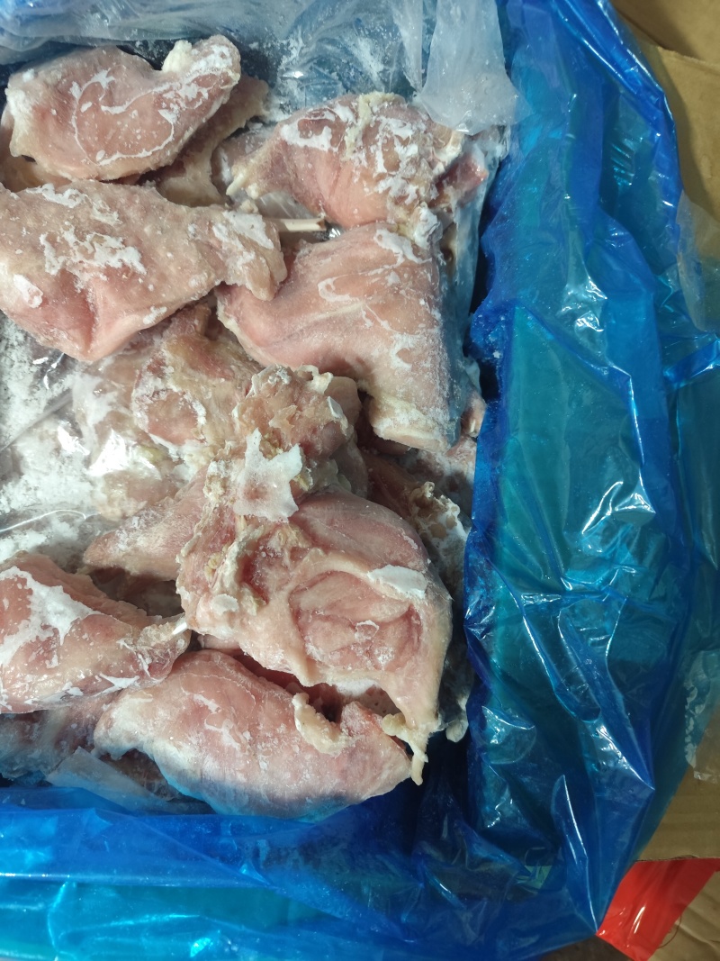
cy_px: 480
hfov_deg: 58.9
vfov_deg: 73.9
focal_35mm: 23
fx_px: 638
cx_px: 360
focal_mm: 6.14
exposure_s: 1/25
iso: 1600
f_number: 1.65
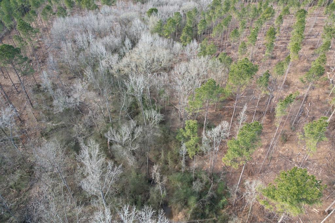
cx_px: 168
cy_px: 112
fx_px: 205
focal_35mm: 22
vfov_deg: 57.2
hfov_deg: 78.6
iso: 100
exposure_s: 1/180
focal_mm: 8.38
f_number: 2.8
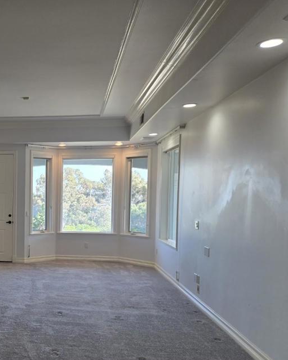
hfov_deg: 37.6
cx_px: 13
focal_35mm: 36
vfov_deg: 50.0
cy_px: 213
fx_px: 384
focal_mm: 5.4
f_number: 1.8
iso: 50
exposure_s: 1/120
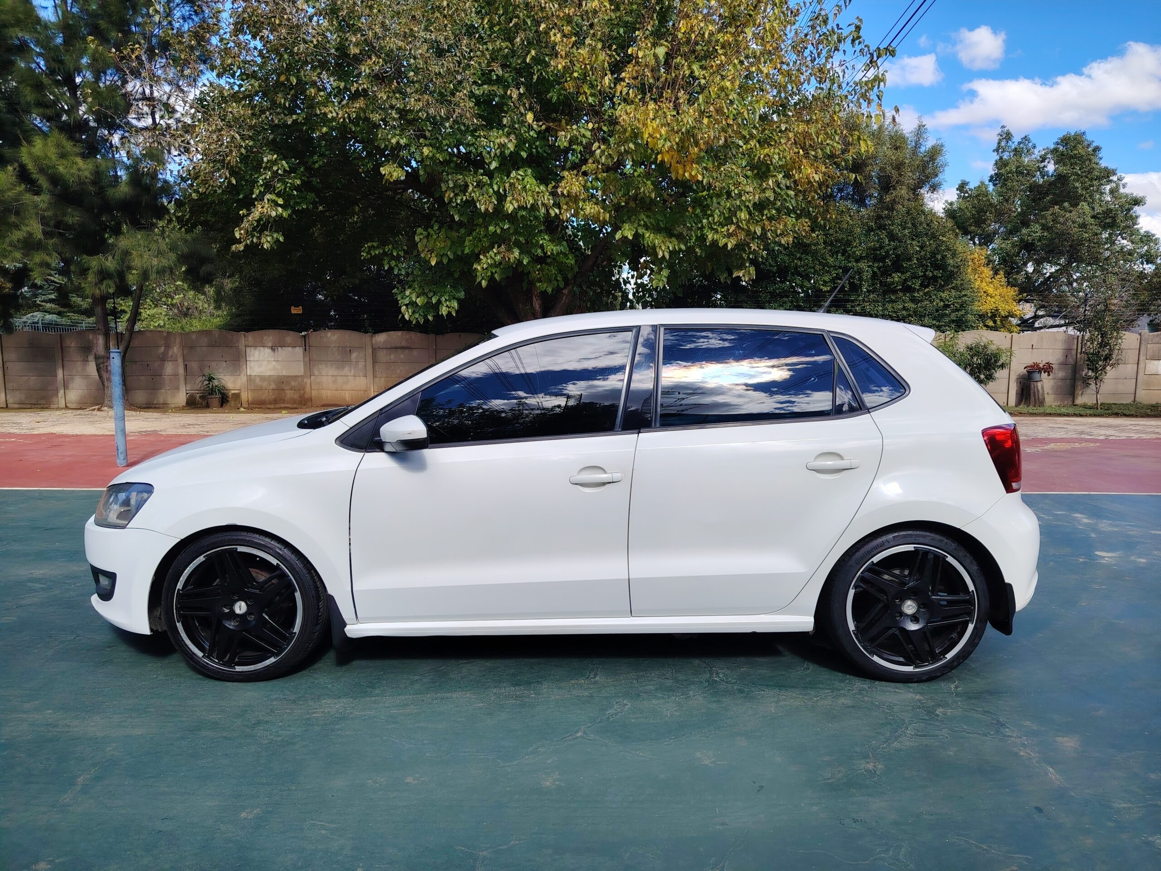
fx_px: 805
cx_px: 580
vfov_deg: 56.8
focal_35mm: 24
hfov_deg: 71.6
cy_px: 436
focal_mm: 5.25
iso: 100
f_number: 1.75
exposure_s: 1/552
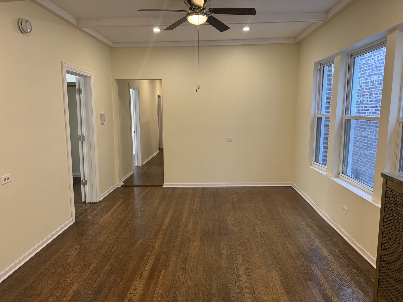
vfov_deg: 56.8
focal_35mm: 24
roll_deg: -0.3
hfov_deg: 71.6
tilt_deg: -9.4
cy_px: 151
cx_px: 202
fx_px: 279
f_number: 1.78
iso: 160
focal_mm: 6.76
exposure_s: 1/120
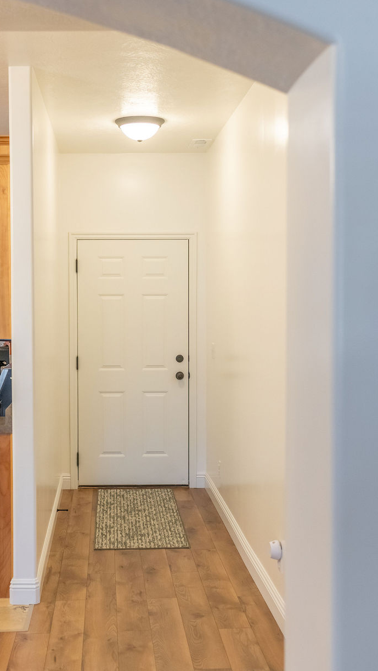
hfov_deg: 25.9
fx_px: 819
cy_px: 328
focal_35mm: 46
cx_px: 133
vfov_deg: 44.6
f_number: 3.2
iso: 800
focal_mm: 35
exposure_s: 1/250
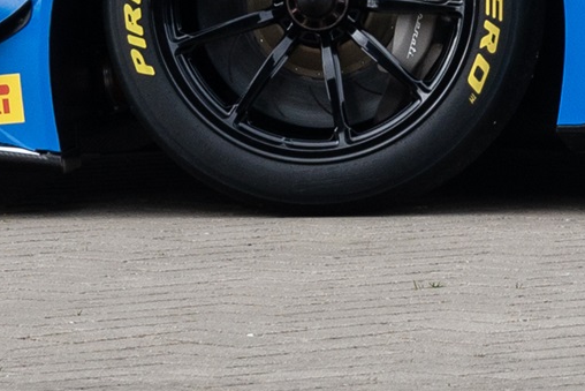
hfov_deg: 3.7
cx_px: 1178
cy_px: -844
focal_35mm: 553
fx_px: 8988
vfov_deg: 2.5
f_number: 9
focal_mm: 70
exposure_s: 1/30
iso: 400
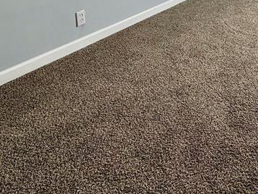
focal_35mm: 40
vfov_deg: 29.0
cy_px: -61
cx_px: 208
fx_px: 298
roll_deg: +1.6
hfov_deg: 44.4
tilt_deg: -6.7
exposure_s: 1/143
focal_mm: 2.22
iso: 50
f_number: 2.2
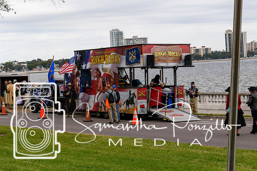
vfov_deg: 14.5
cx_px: 125
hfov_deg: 21.6
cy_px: 87
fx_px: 673
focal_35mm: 94
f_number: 8
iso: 200
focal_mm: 55
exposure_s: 1/250
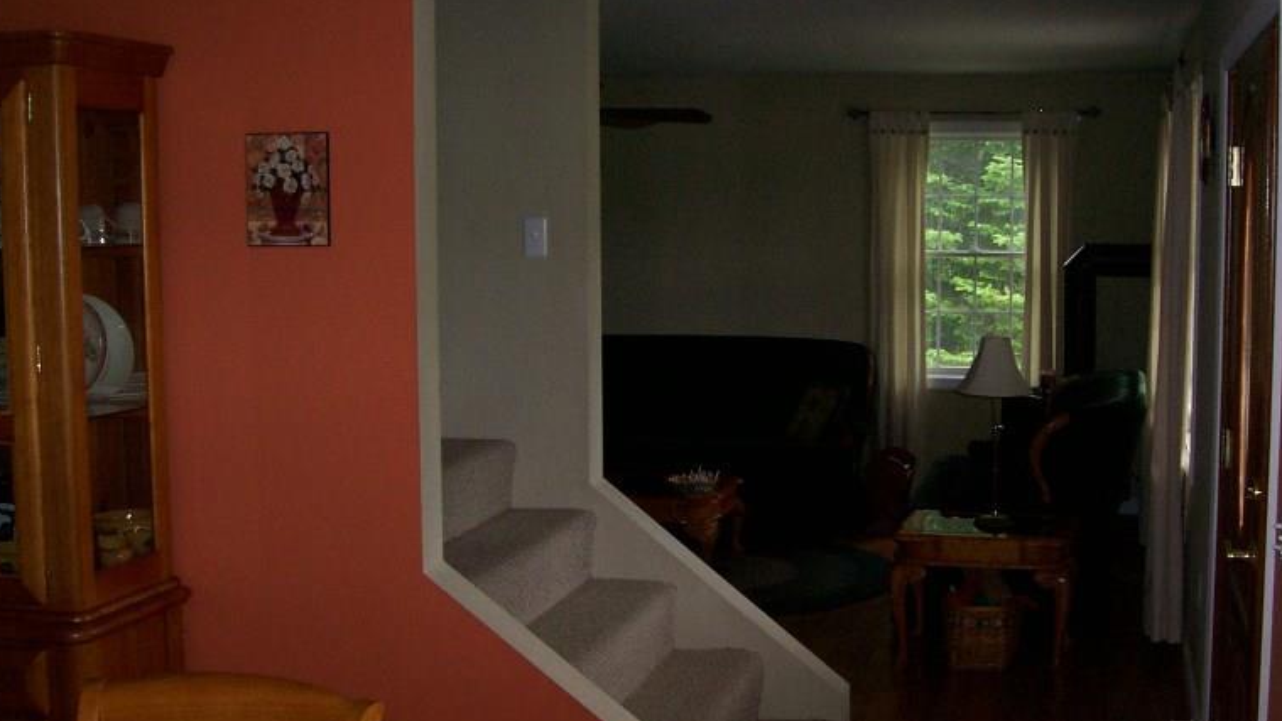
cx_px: 785
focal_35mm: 50
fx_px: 1700
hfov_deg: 41.1
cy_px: 395
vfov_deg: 23.9
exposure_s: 1/112
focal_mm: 5.6
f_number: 2.7
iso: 140
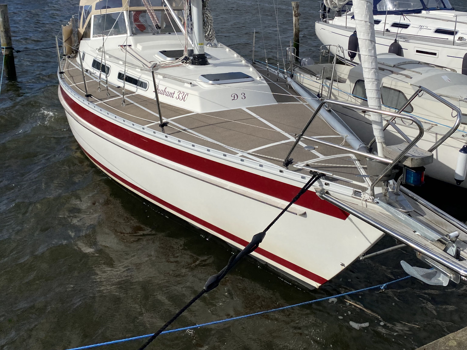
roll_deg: +0.0
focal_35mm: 34
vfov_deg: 41.4
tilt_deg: -20.0
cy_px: 125
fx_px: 459
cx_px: 294
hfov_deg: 53.3
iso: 32
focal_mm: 4.25
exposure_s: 1/6410
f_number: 1.8
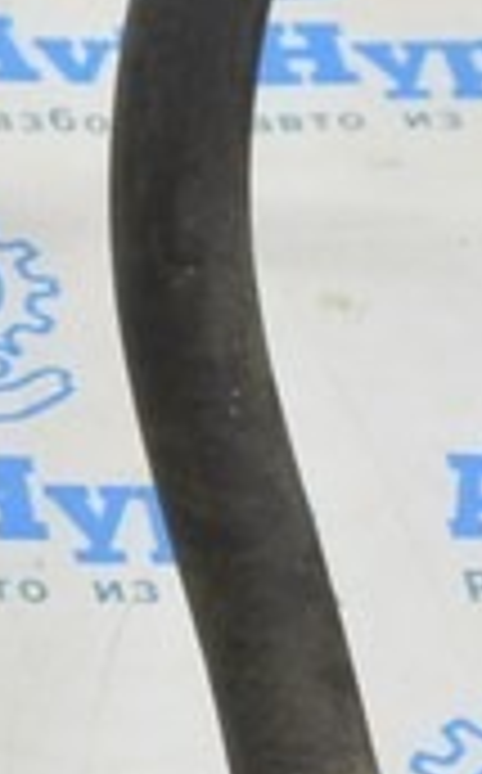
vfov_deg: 11.5
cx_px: -851
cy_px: 488
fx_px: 3838
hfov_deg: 6.7
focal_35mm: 182
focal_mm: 20
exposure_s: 1/20
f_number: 5.6
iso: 400
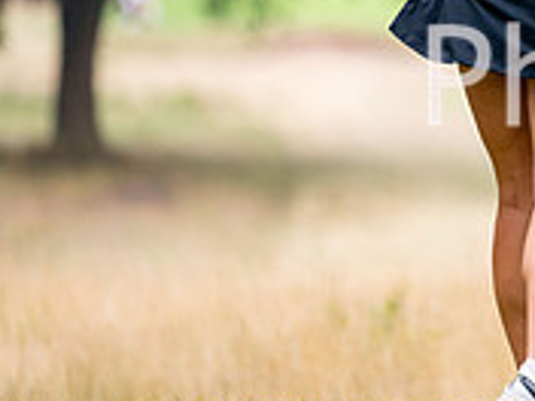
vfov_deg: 1.6
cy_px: -65
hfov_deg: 2.1
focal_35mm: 949
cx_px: 821
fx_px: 14667
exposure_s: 1/1250
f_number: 4
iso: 400
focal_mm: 300
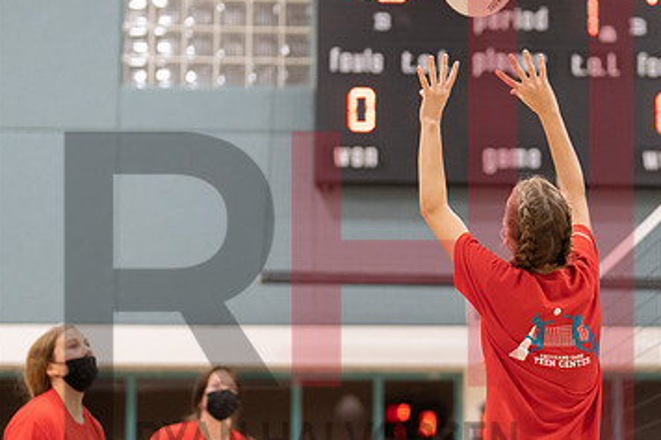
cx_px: 525
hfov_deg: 15.4
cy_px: 241
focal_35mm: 132
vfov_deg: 10.4
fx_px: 2422
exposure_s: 1/1600
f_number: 1.2
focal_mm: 50
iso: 1000
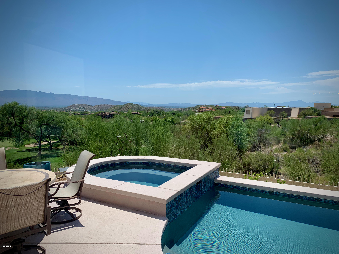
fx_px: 255
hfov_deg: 67.3
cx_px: 170
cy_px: 127
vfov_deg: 53.1
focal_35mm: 26
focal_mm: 4.25
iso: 25
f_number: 1.8
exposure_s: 1/1812
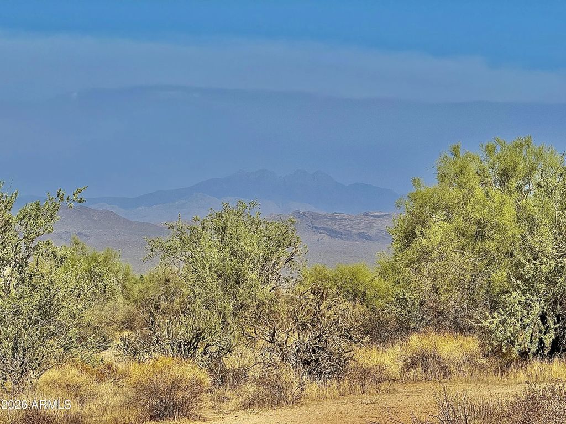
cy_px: 212
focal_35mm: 120
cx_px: 283
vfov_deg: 12.3
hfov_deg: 16.4
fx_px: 1962
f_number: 2.8
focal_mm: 15.66
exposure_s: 1/2817
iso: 64
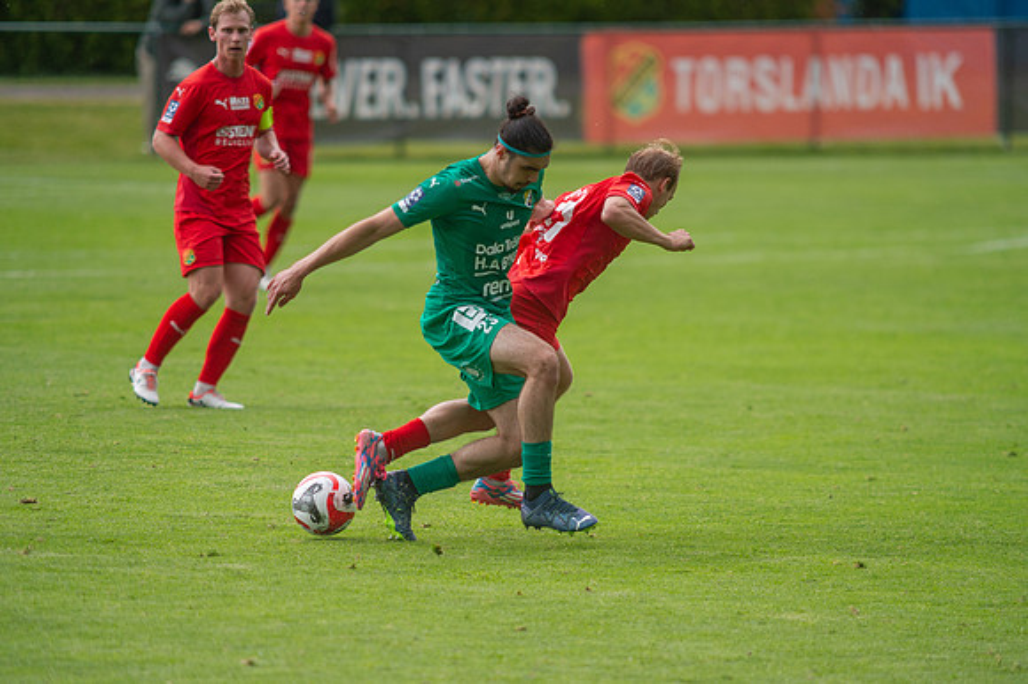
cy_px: 342
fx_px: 11986
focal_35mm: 420
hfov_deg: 4.9
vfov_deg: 3.3
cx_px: 514
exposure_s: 1/1600
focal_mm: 420
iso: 800
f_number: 4
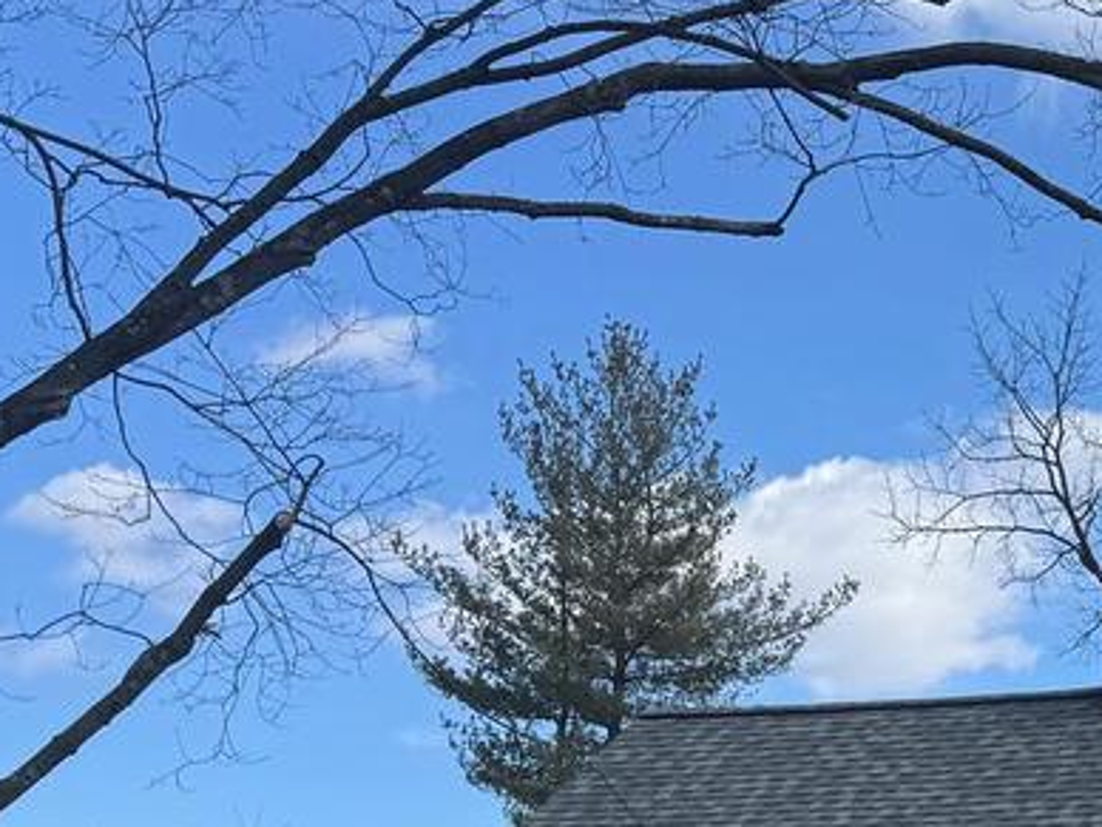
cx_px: 1355
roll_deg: -0.1
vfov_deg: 15.6
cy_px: 1142
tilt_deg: +2.4
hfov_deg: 20.5
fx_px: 2833
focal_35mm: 89
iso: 80
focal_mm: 6.76
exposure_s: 1/3247
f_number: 1.78
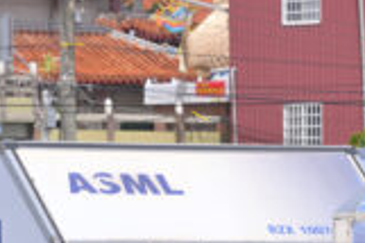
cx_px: 555
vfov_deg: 2.9
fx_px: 4750
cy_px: 236
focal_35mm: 469
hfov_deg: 4.4
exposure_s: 1/200
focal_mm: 105
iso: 64
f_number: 8
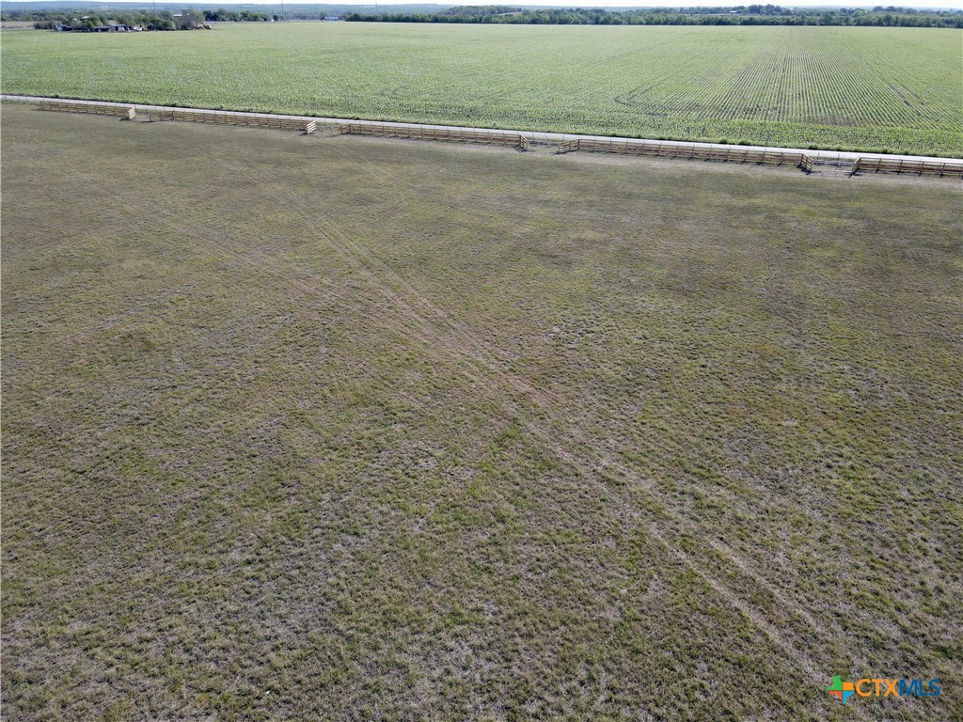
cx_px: 482
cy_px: 361
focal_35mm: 24
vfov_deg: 56.8
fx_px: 668
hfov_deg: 71.6
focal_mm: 4.5
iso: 100
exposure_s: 1/350
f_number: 2.8
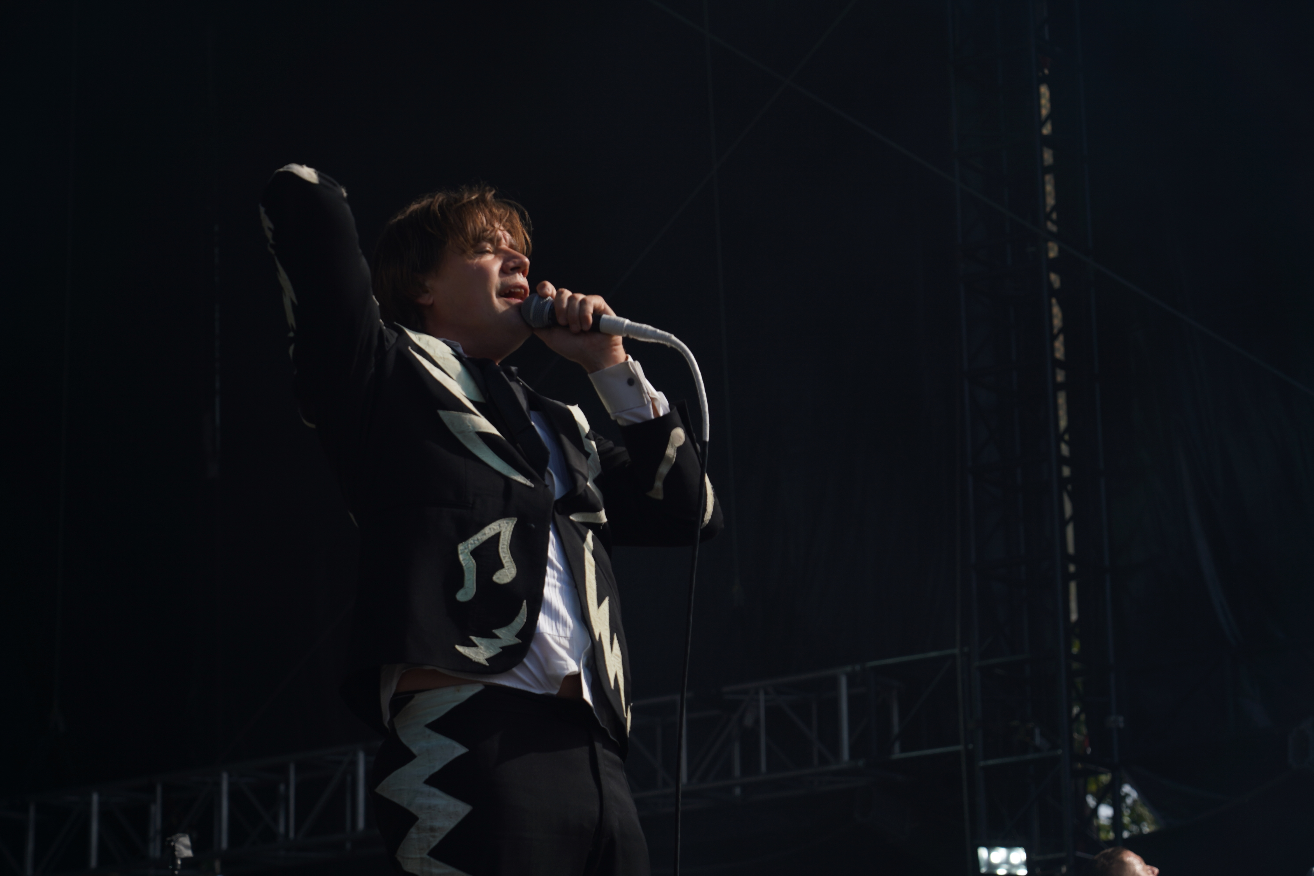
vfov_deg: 13.0
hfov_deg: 19.5
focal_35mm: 105
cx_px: 657
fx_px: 3832
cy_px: 438
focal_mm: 105
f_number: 7.1
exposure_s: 1/400
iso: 100
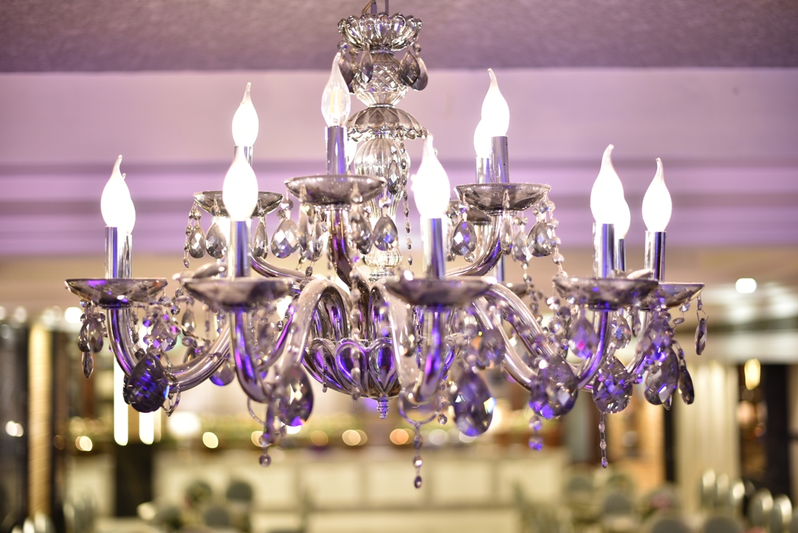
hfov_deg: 39.6
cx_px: 399
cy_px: 266
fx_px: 1109
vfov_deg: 27.0
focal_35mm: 50
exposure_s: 1/50
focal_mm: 50
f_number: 1.8
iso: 200
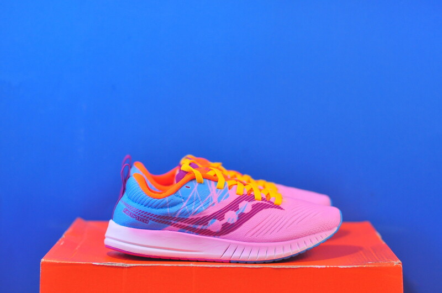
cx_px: 221
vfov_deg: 18.1
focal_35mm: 75
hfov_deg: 27.0
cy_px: 146
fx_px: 920
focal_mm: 50
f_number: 2.2
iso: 250
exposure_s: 1/320
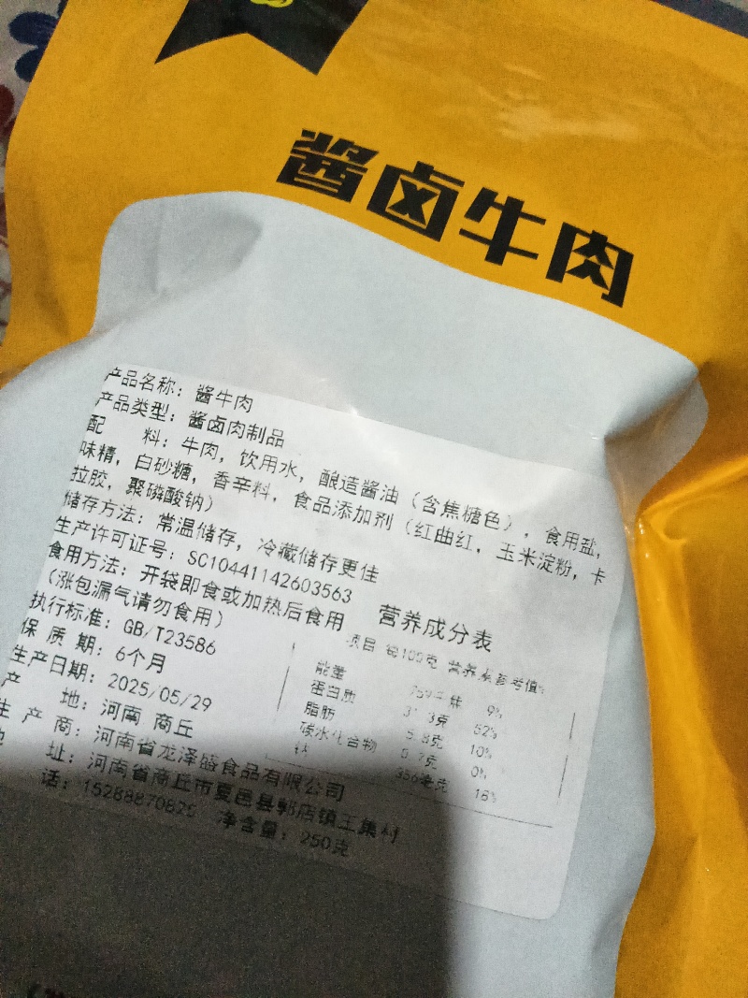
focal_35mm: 27
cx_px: 374
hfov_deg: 51.3
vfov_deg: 65.3
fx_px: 778
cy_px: 499
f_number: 1.8
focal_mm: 3.61
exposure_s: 1/30
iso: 640
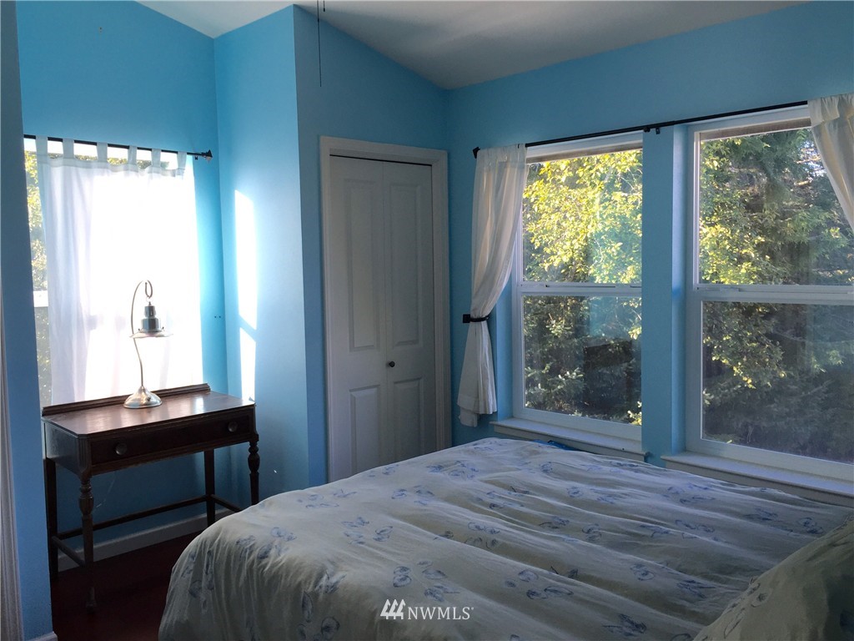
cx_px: 427
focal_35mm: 29
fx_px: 715
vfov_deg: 48.2
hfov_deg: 61.7
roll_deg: +0.3
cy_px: 320
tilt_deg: -4.0
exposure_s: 1/145
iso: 32
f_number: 2.2
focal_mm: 4.15
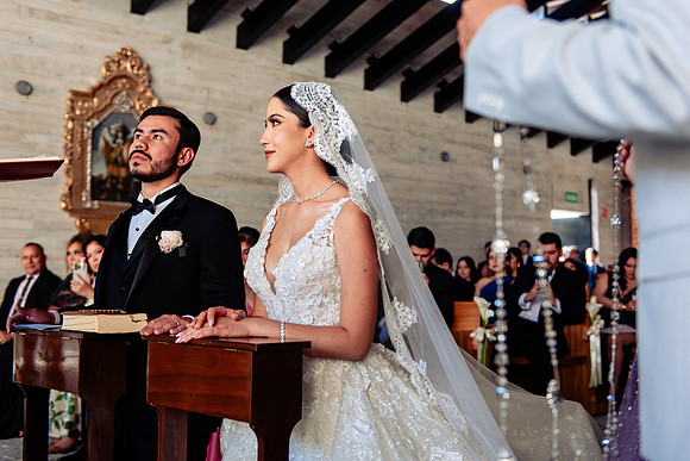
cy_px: 230
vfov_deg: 32.1
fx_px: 800
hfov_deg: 46.7
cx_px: 345
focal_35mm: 42
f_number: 3.2
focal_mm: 40
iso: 500
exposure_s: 1/400
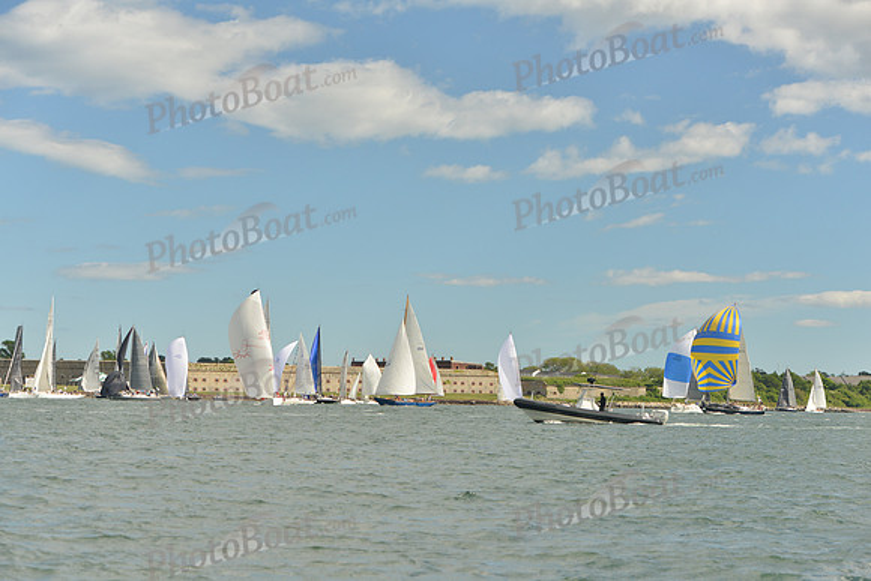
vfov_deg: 19.5
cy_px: 290
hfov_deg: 28.8
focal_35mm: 70
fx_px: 1694
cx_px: 436
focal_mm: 70
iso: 400
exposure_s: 1/640
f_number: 5.6
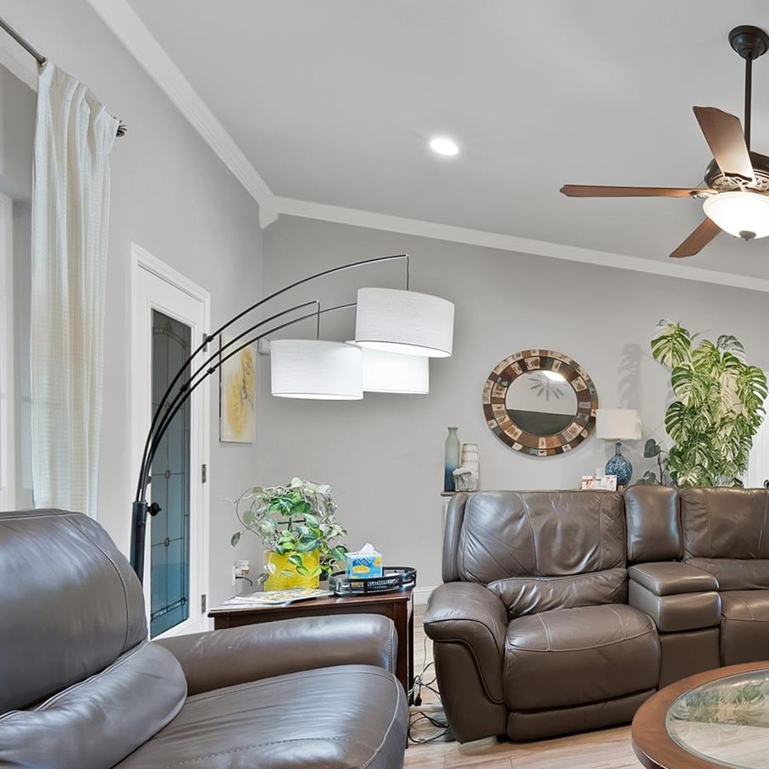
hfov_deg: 48.4
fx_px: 578
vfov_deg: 66.3
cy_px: 478
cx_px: 841
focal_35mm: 23
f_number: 9
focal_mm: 12
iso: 640
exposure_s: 1/1.67
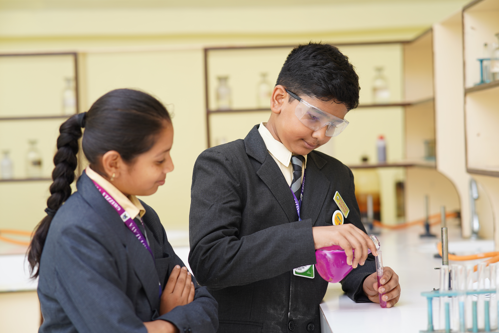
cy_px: 166
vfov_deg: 16.1
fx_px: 1178
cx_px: 250
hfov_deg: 23.9
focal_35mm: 85
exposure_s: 1/160
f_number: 2.5
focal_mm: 85
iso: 125
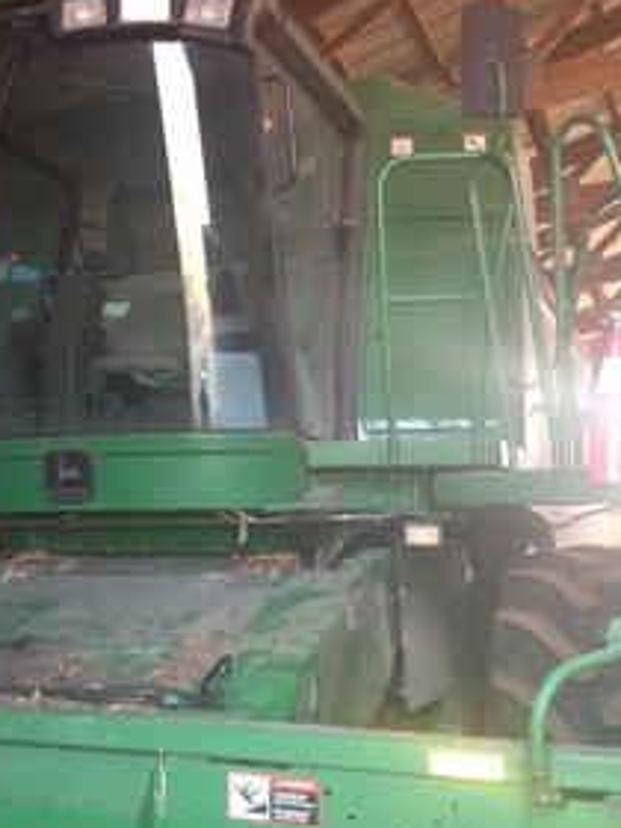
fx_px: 1220
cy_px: 429
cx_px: 180
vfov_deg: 37.5
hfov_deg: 28.3
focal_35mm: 51
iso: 160
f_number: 2.4
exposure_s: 1/20
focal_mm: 4.28
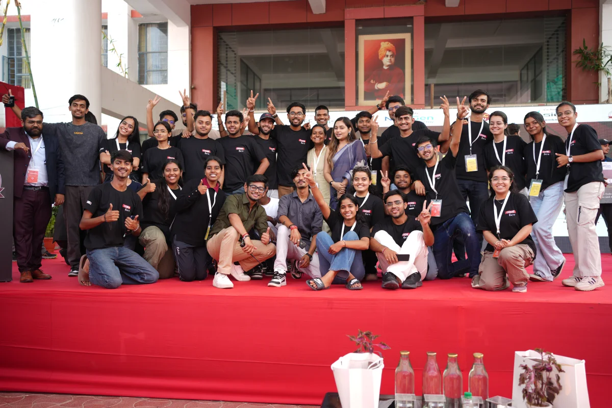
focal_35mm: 35
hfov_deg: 54.4
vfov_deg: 37.9
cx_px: 306
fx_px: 595
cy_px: 204
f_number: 3.2
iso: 80
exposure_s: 1/60
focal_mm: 35
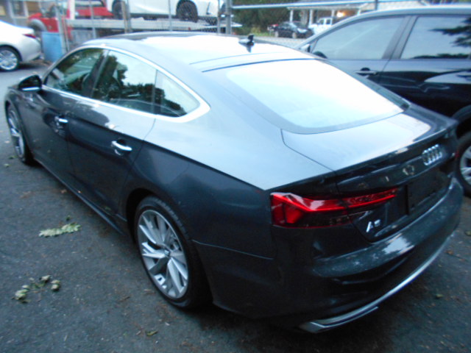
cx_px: 236
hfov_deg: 67.3
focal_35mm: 26
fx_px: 354
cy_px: 176
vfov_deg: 53.1
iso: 450
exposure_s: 1/8
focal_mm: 4.6
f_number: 3.2
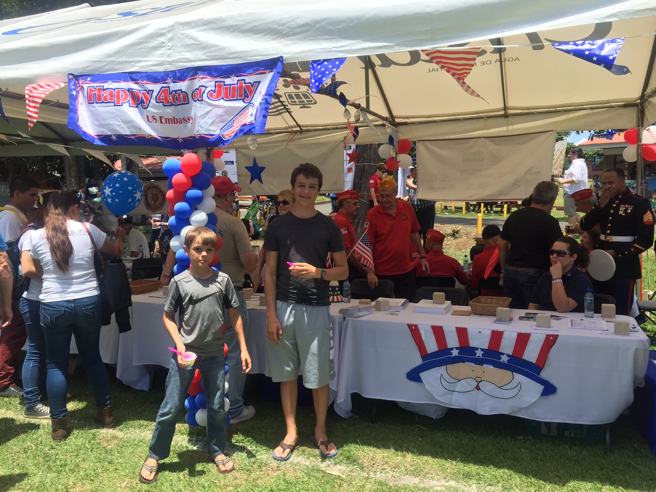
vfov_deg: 48.2
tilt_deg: -4.5
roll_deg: -0.5
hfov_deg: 61.7
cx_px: 328
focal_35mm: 29
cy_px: 246
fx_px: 550
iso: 32
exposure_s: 1/1464
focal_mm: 4.15
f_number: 2.2
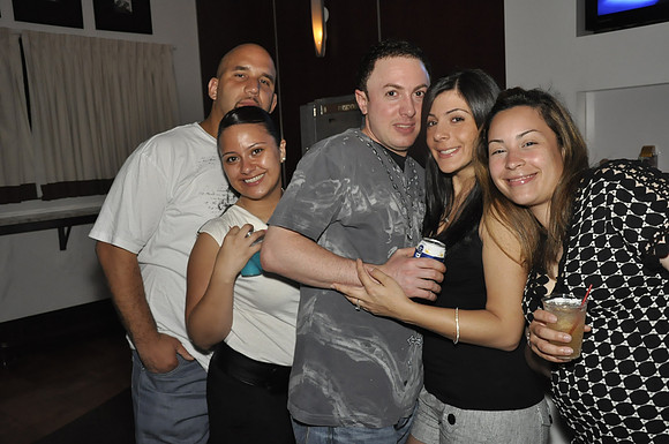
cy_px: 222
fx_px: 668
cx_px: 334
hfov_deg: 53.2
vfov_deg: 36.8
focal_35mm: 36
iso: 1600
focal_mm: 24
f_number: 7.1
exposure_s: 1/60
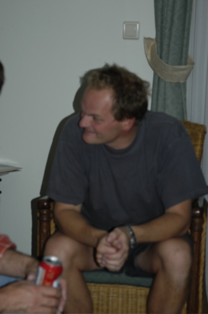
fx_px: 808
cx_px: 104
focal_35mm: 93
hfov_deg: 14.7
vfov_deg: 21.9
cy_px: 157
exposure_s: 1/60
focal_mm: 62
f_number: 4.5
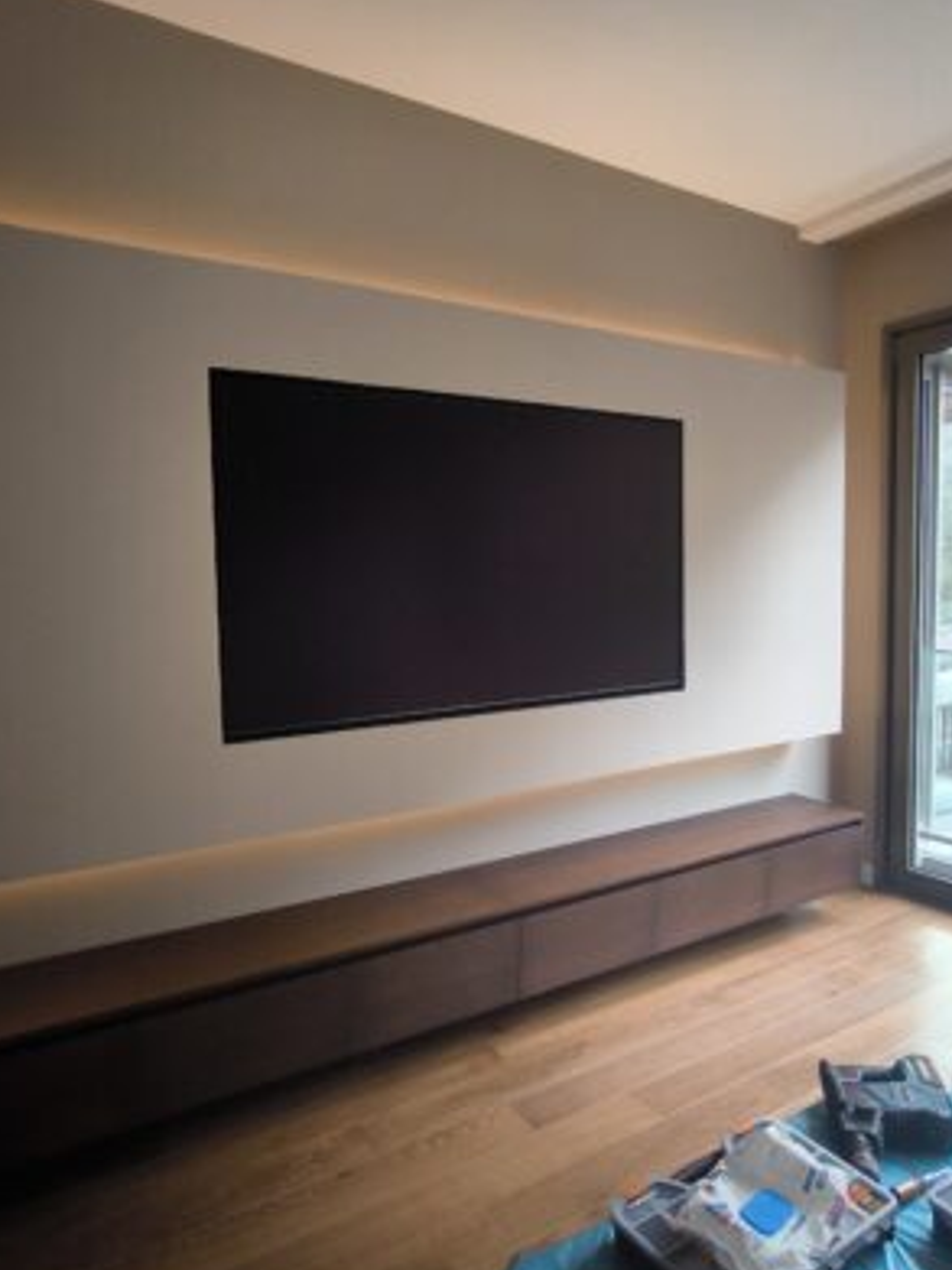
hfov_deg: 58.9
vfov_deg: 73.9
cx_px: 481
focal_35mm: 23
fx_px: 844
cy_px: 643
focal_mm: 1.91
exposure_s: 1/50
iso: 200
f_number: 2.2
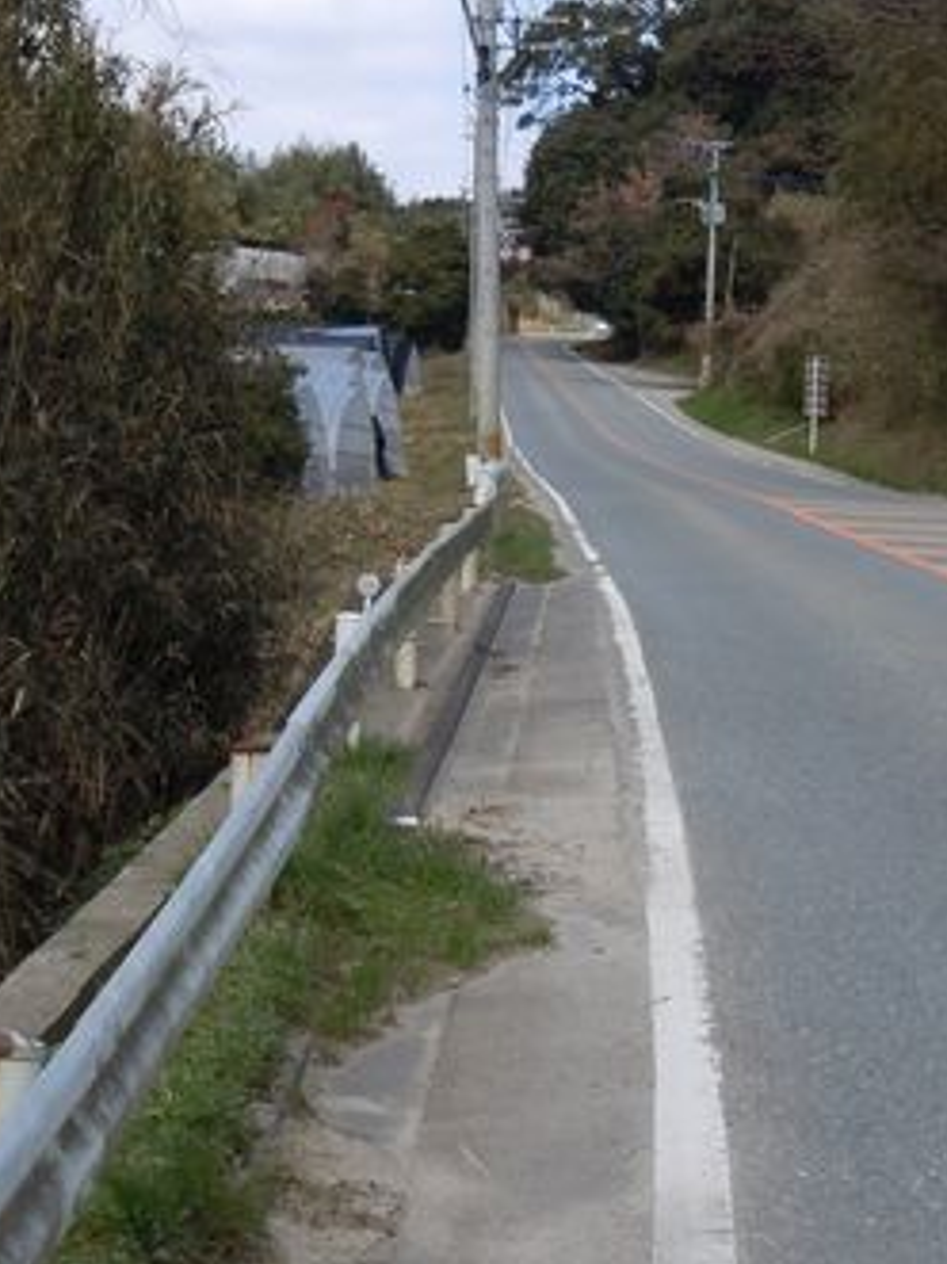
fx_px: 3175
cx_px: 519
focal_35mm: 87
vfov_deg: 22.5
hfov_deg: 17.0
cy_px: 579
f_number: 4.9
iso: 100
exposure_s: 1/400
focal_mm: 9.6
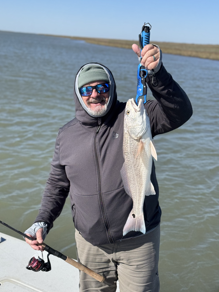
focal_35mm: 49
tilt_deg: -14.1
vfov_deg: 38.9
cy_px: 145
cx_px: 110
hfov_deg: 29.7
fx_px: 413
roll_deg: -3.9
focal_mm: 6.76
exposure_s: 1/4049
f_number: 1.78
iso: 64
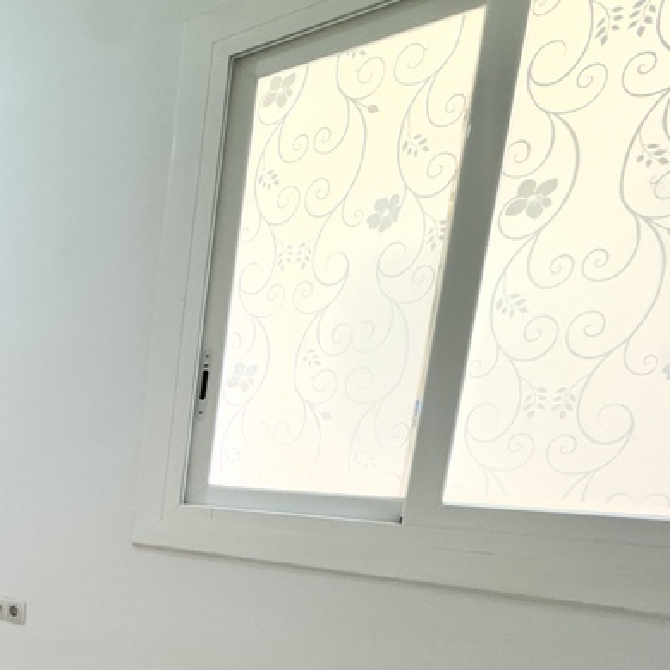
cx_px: -125
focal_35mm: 32
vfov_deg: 47.4
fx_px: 701
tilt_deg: -10.3
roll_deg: -2.6
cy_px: 563
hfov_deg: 38.5
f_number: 2.2
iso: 200
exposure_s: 1/100
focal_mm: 2.22
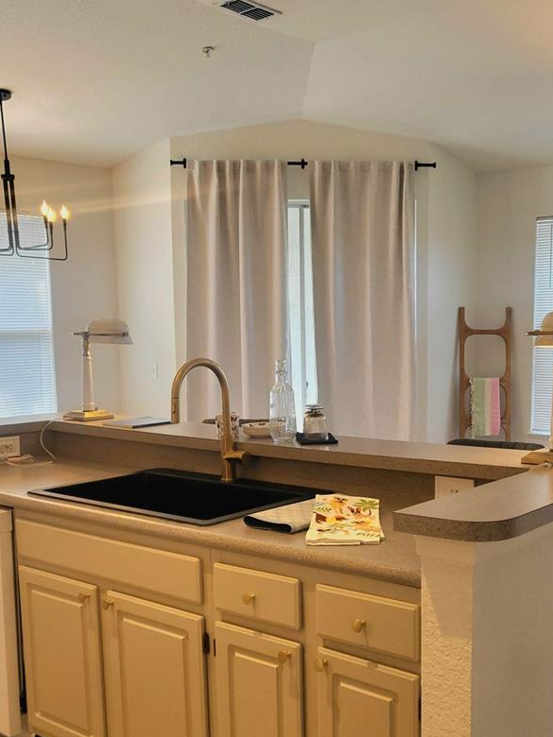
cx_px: 349
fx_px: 852
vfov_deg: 46.5
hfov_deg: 35.7
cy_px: 447
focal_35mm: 40
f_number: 1.8
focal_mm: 4.25
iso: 80
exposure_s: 1/120
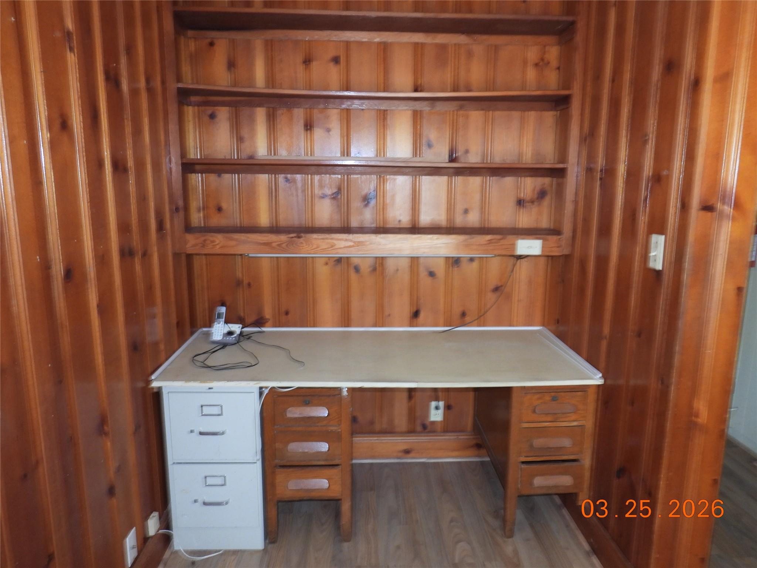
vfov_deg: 56.8
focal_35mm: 24
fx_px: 525
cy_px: 284
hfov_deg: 71.6
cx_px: 378
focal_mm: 4.3
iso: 200
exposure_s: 1/30
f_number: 2.8
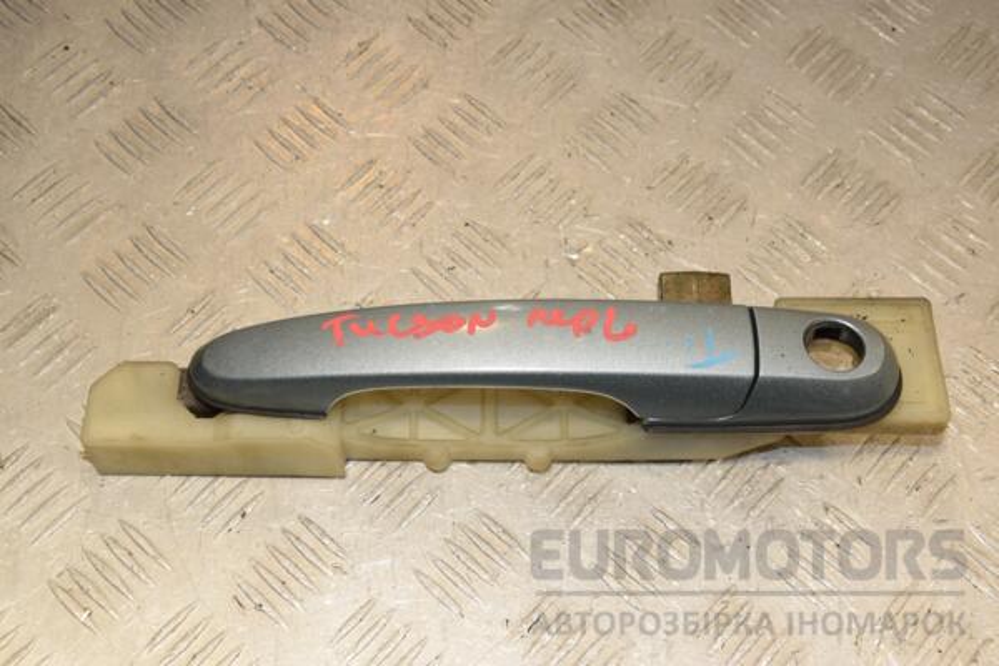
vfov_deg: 23.8
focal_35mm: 57
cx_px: 500
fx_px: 1582
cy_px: 333
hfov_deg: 35.1
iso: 800
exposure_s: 1/200
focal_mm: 38
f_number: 9
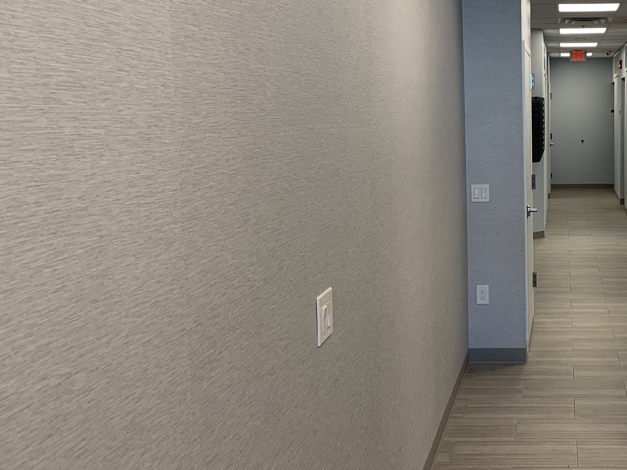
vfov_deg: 31.5
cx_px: 550
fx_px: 833
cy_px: 209
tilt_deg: -6.1
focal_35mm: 46
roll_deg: -1.0
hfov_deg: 38.7
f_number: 1.8
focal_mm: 4.25
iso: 50
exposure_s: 1/120
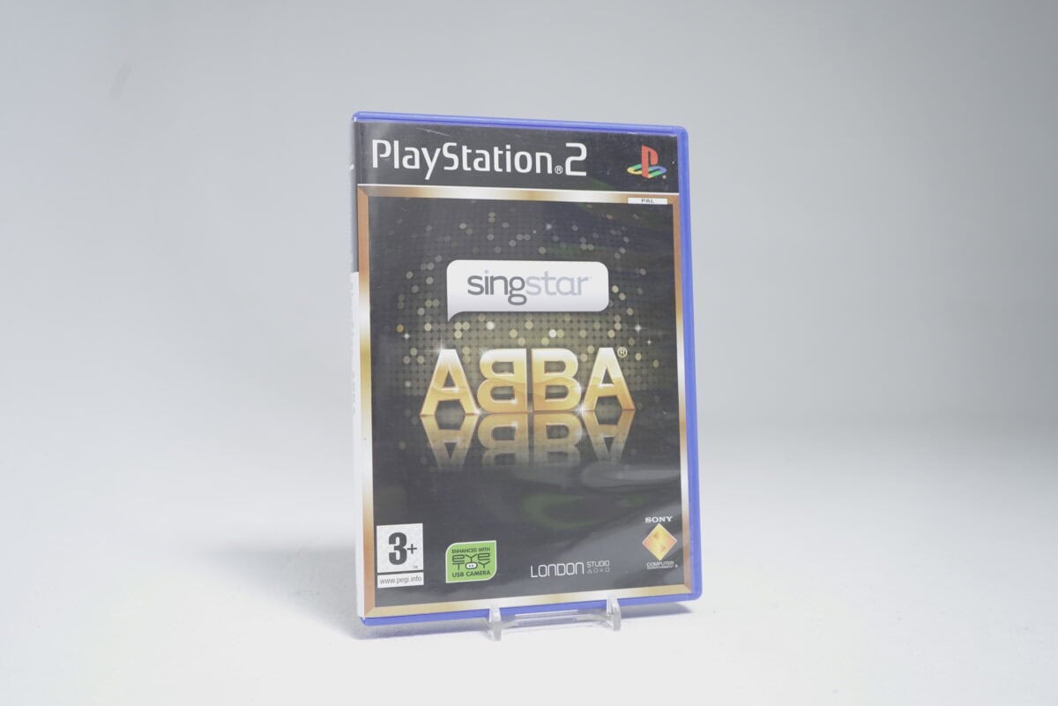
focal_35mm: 34
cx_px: 529
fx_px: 999
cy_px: 353
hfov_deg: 55.8
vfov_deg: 38.9
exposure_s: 1/15
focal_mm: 34
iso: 640
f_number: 5.6
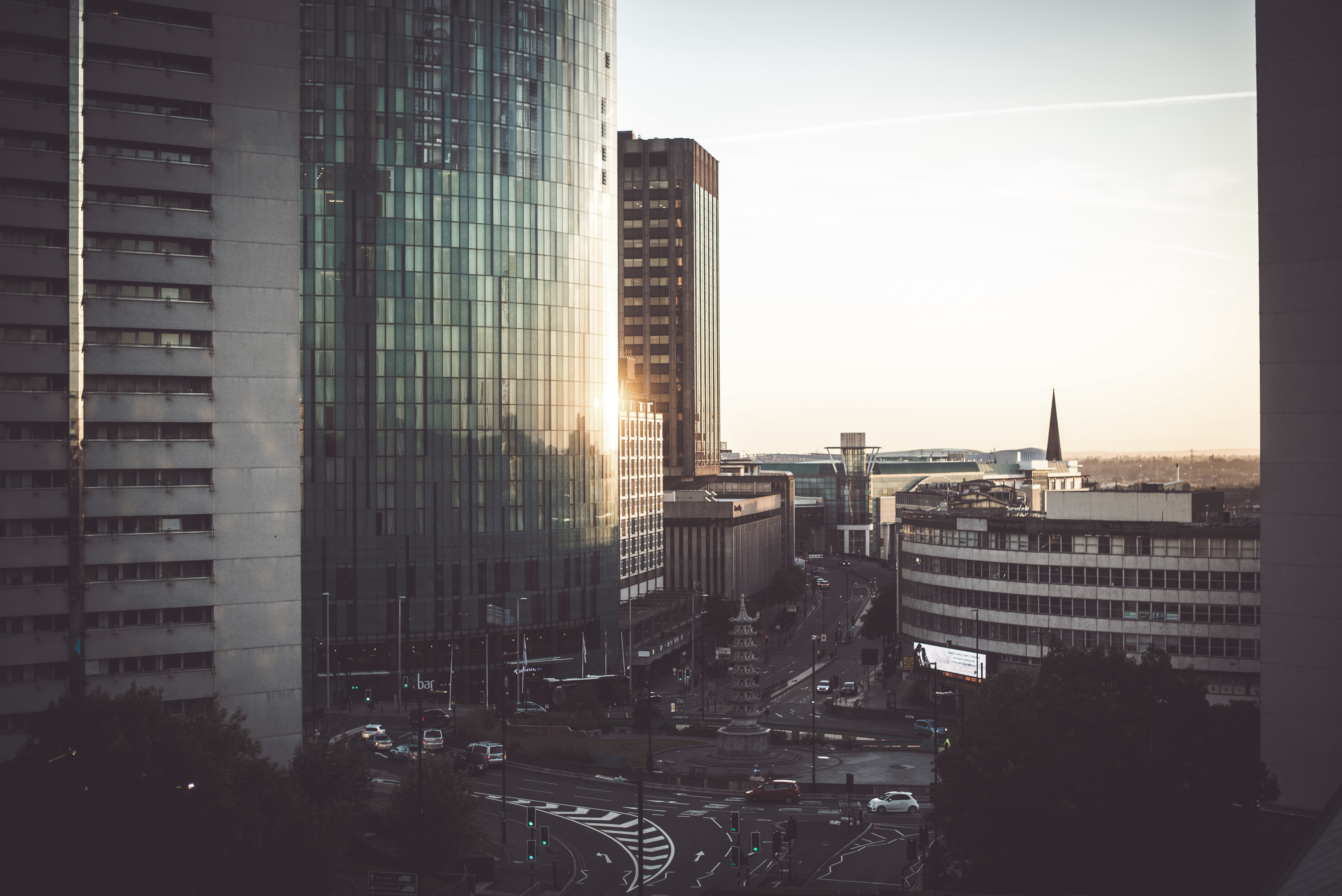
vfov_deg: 27.0
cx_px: 671
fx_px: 1865
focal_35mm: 50
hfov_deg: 39.6
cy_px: 448
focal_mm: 50
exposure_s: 1/200
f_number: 2.5
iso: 100
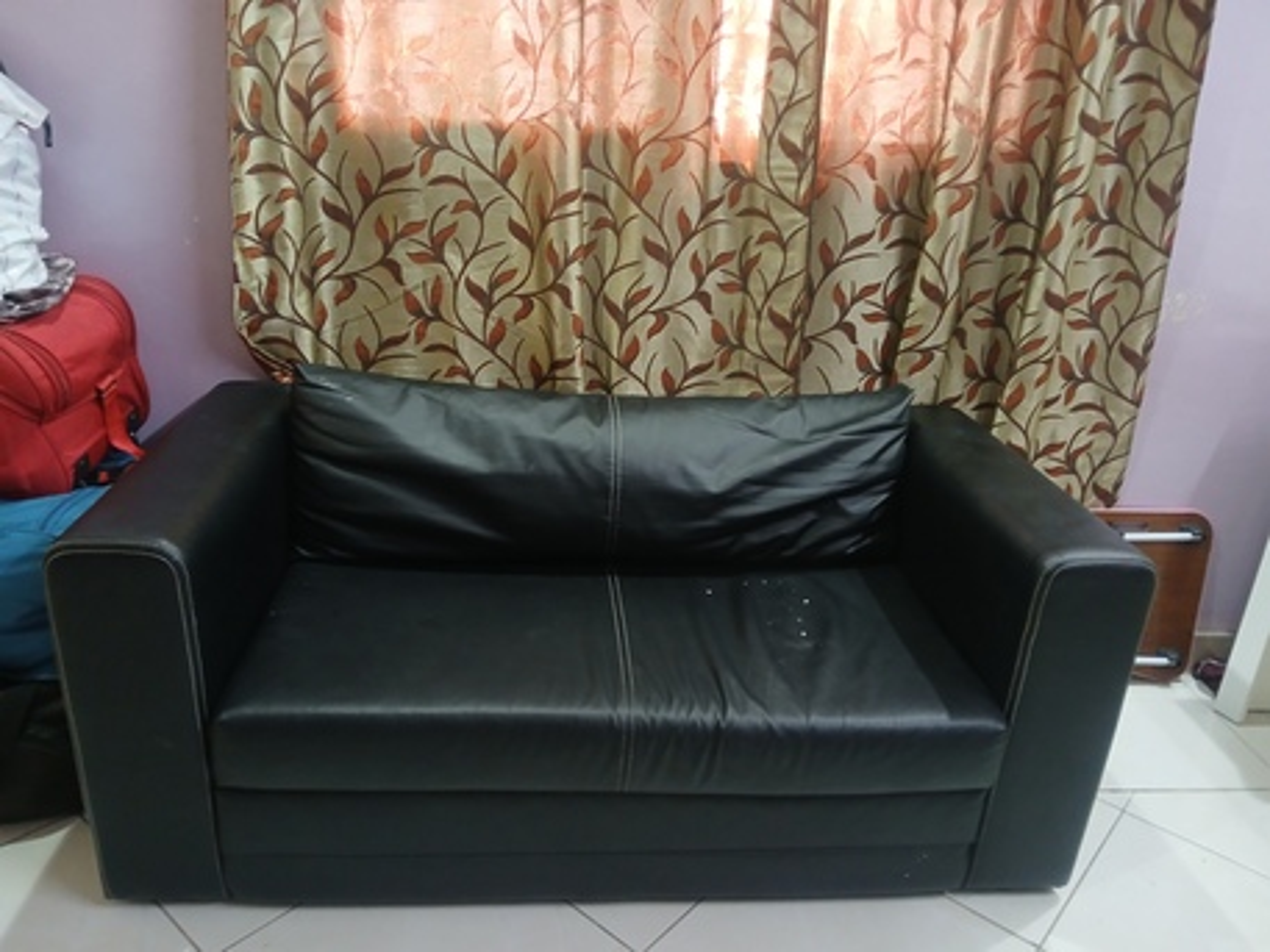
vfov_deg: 53.1
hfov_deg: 67.3
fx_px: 954
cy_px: 476
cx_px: 635
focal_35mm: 26
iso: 400
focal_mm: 3.98
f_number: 1.8
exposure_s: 1/24
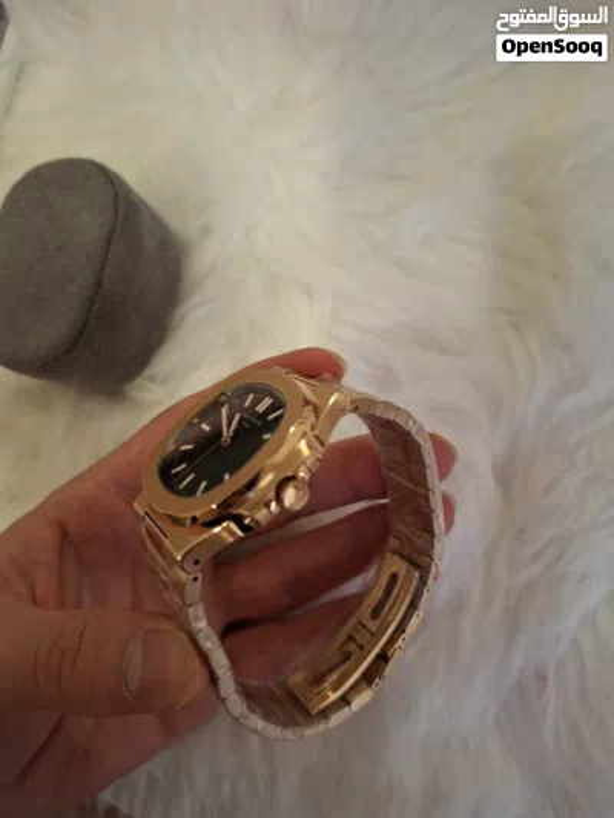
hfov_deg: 58.9
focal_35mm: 23
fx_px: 544
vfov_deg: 73.9
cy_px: 409
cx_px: 307
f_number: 1.8
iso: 250
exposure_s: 1/50
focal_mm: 5.54
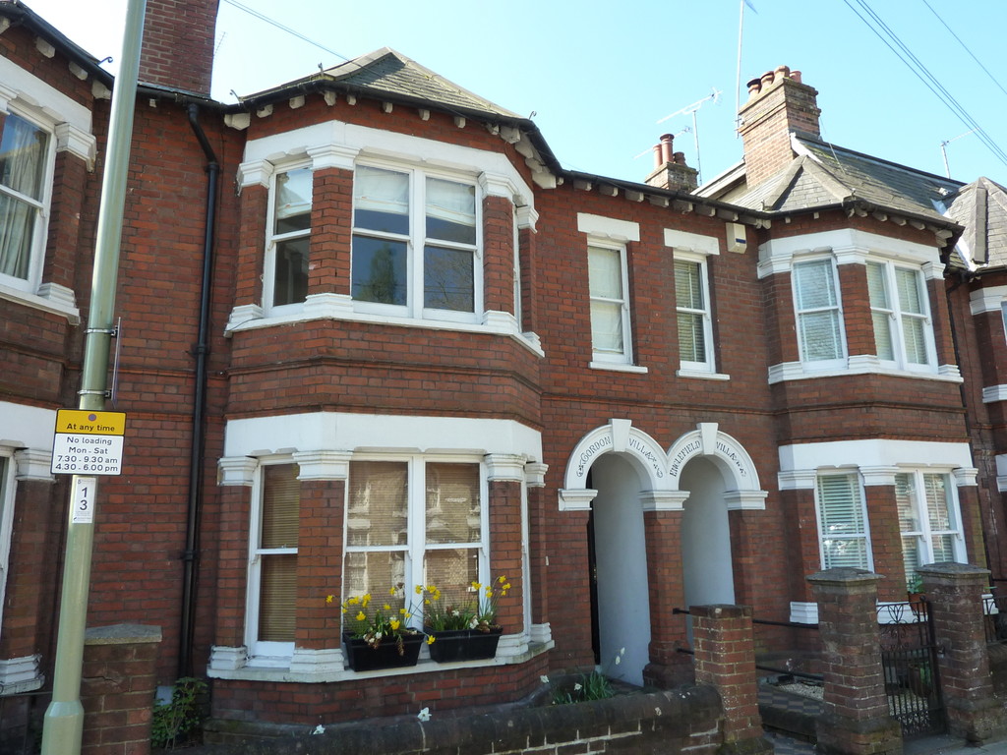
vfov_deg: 54.9
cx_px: 504
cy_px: 378
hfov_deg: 69.4
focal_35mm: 25
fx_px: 727
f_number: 4
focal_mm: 4.1
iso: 125
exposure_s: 1/160
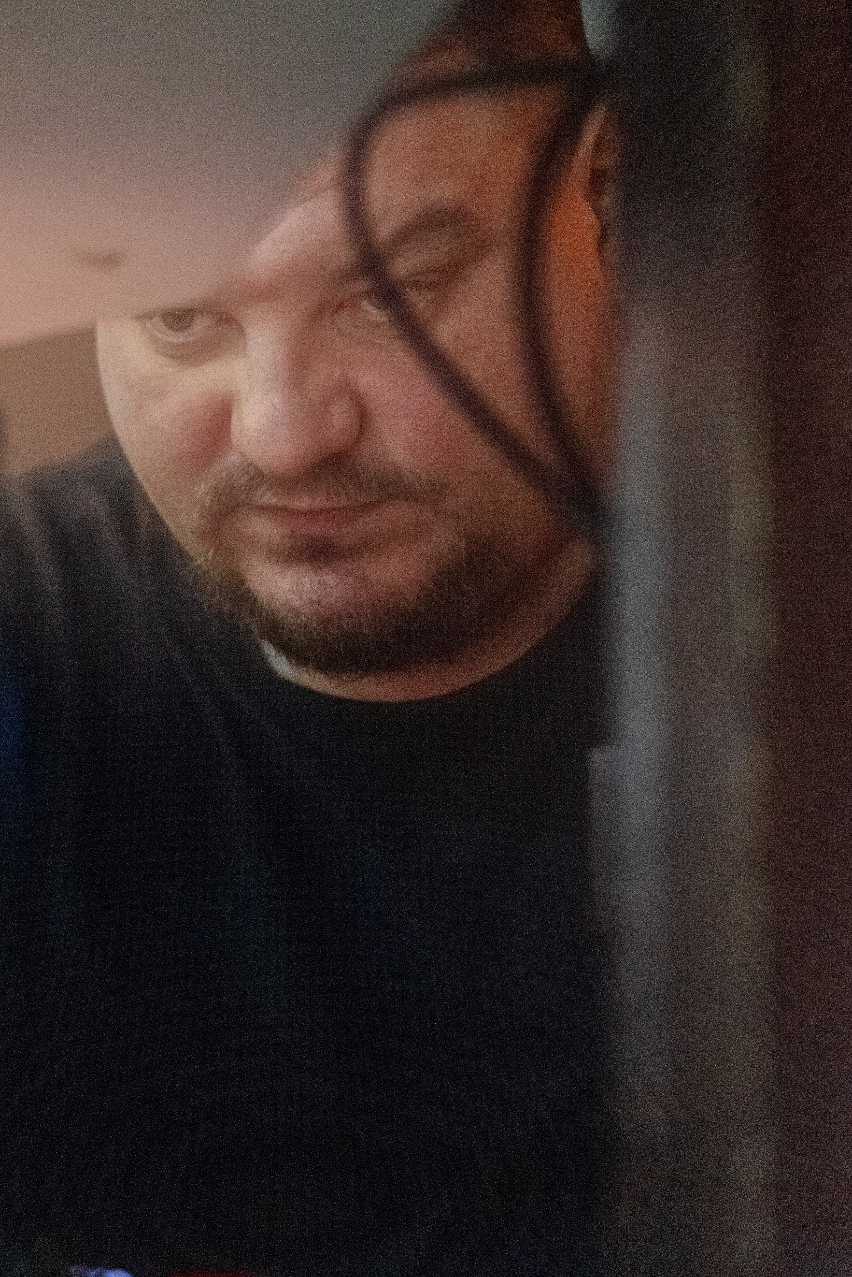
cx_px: 295
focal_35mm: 284
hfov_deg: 4.8
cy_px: 558
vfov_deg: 7.3
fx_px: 10081
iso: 12800
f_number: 4
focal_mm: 200
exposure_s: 1/160
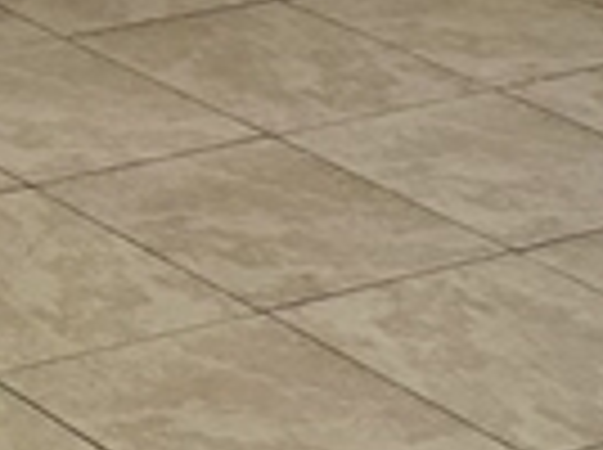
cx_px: -850
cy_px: -738
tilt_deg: -6.3
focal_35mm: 184
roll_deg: -0.7
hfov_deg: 9.5
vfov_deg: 7.4
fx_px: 3199
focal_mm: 6.86
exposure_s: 1/120
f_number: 1.78
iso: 64
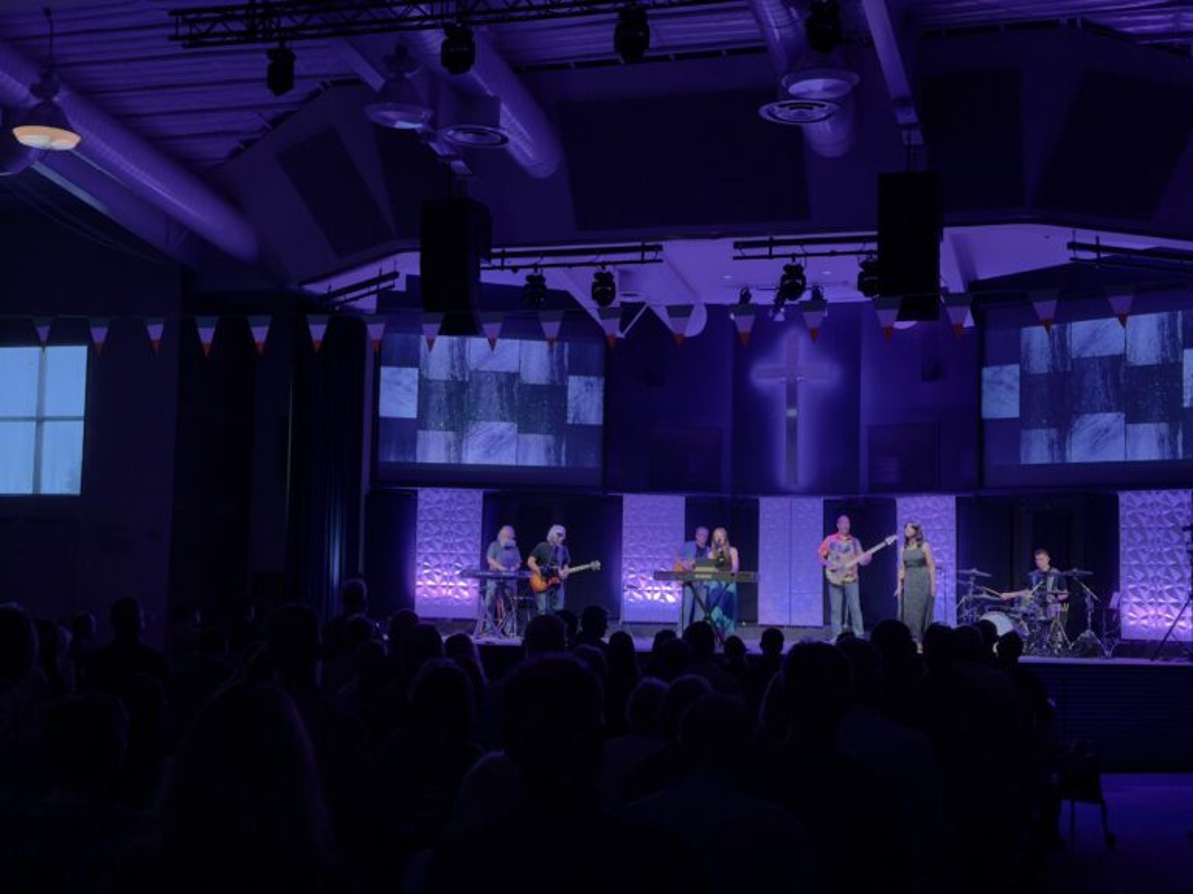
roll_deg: -2.6
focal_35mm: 48
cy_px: 447
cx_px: 596
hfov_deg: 39.7
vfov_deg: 30.3
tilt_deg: +5.8
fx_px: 1654
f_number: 1.78
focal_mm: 6.76
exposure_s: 1/60
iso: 200
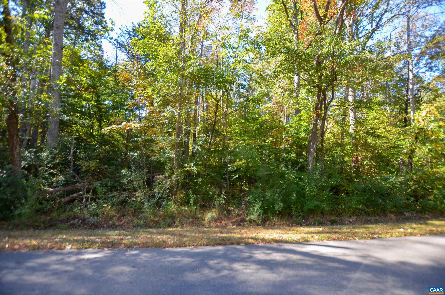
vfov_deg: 77.1
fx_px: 185
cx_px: 222
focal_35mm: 15
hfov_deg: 100.5
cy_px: 148
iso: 100
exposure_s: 1/100
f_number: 3.5
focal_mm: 10
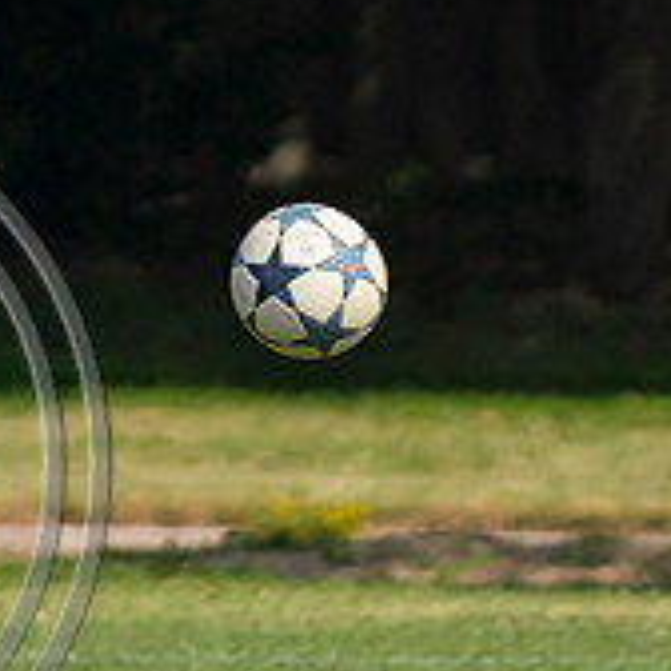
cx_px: -502
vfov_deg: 1.6
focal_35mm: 1077
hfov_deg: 1.6
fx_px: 23619
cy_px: 482
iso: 400
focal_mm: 200
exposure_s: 1/8000
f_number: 3.2
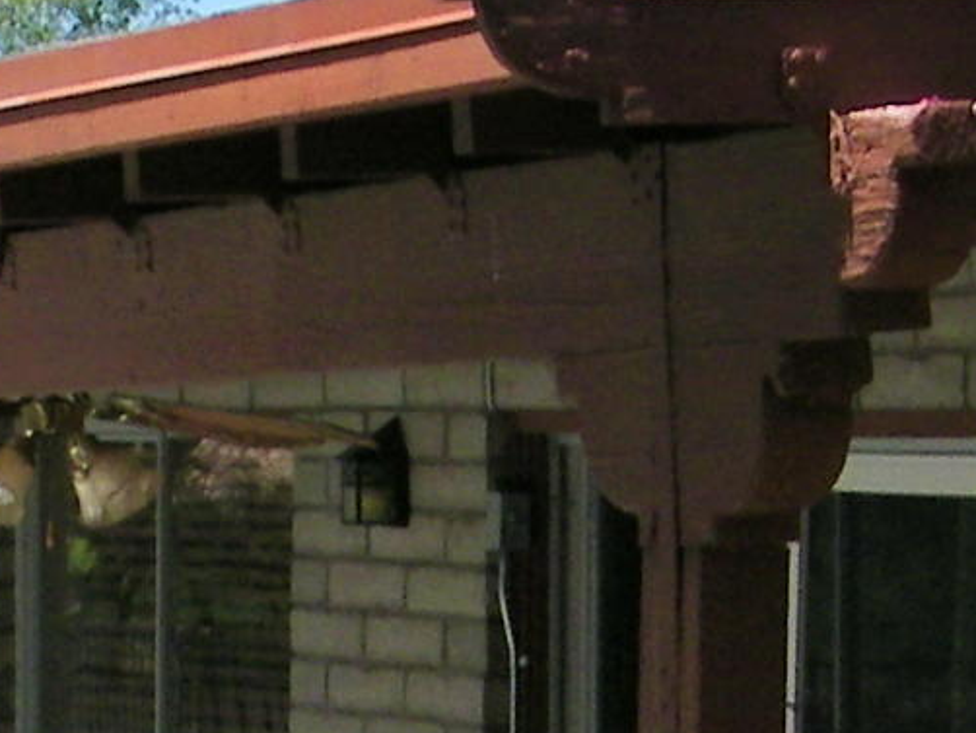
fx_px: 6573
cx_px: 56
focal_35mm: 233
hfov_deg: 8.5
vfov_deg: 6.3
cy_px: 889
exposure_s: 1/320
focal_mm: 7
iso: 80
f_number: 7.6
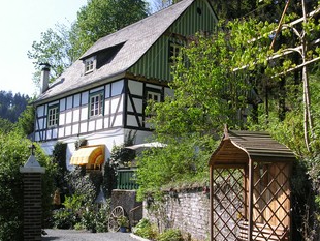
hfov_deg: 38.9
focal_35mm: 49
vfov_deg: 29.7
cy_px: 139
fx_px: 453
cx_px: 170
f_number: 5.6
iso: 100
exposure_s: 1/350
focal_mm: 7.8
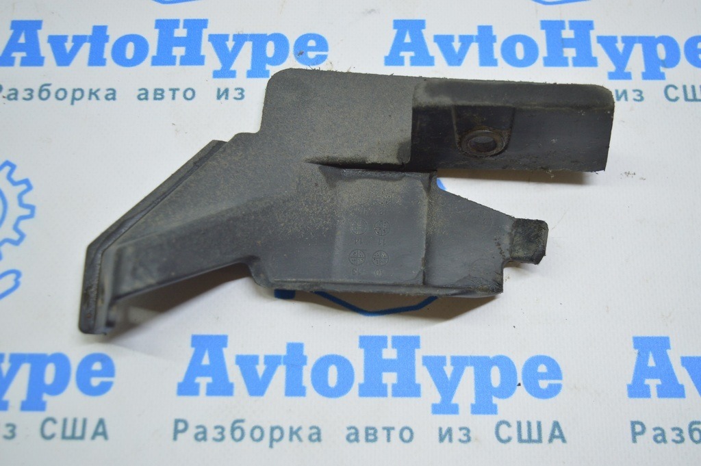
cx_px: 350
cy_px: 233
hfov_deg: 45.0
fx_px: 846
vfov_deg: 30.8
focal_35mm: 44
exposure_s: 1/50
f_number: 4.2
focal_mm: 29
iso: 400
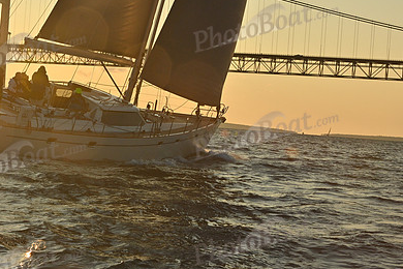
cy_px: 94
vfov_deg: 13.1
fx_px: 1164
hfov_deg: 19.6
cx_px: 141
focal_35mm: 104
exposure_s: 1/800
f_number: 14
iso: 800
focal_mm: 70
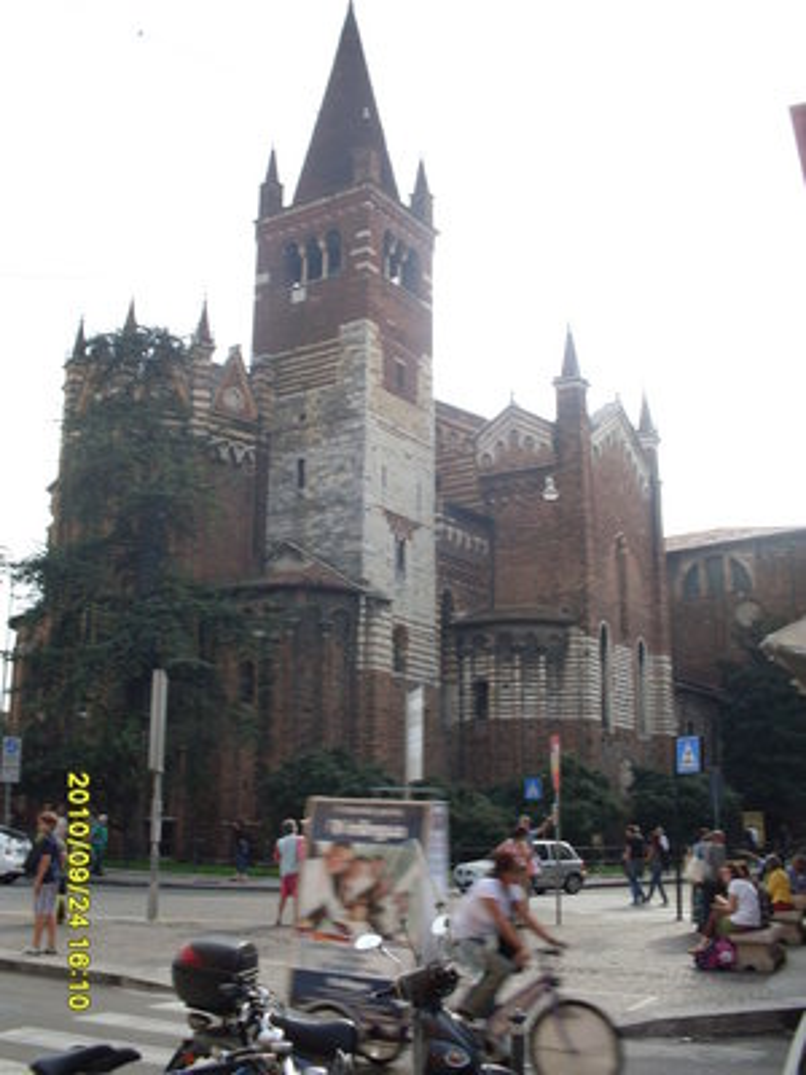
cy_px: 538
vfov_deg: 49.0
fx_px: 1180
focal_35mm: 38
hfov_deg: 37.7
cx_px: 403
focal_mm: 6.3
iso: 80
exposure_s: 1/90
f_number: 8.4
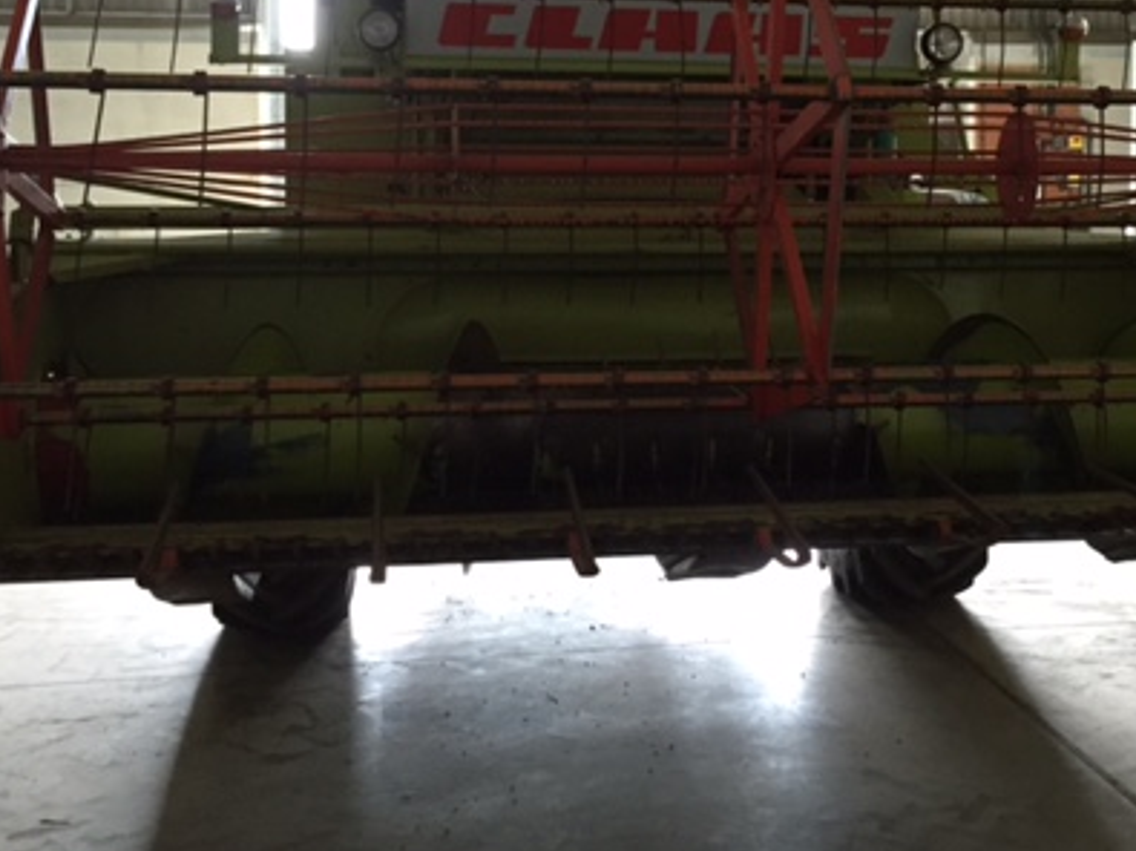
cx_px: 684
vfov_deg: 30.5
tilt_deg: -2.5
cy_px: 244
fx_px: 1542
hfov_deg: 40.3
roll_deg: -1.1
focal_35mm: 47
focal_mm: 4.15
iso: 250
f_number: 2.2
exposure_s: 1/33
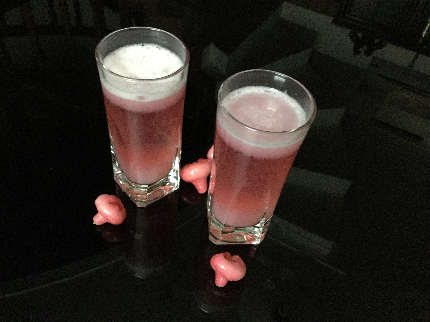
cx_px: 215
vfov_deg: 45.4
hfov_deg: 58.4
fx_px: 385
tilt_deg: -49.3
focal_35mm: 31
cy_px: 161
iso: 400
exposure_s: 1/15
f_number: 2.4
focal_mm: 3.3
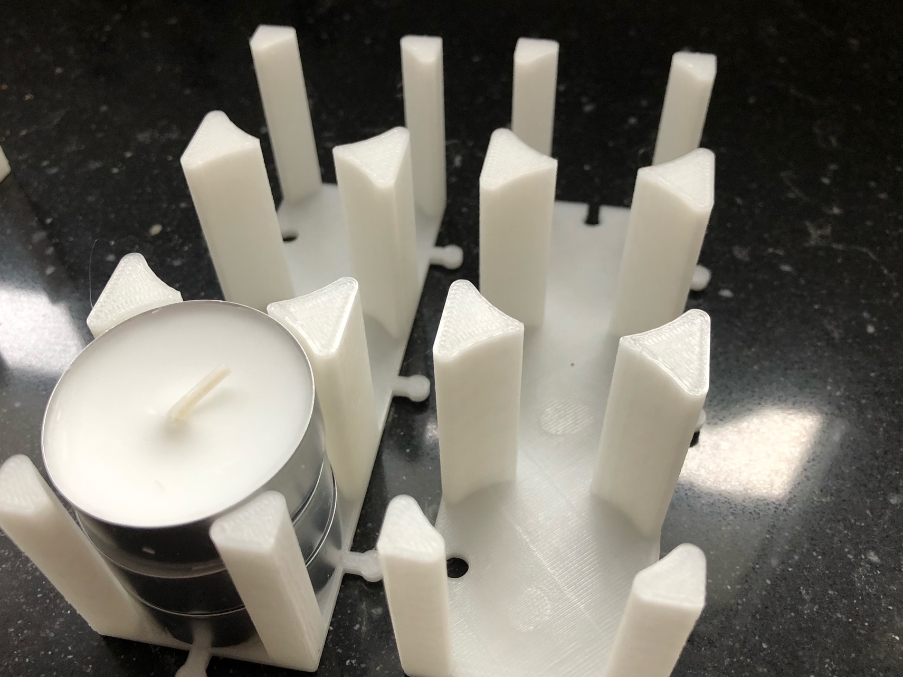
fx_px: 861
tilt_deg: -49.6
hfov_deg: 55.4
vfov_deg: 42.9
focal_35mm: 33
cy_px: 350
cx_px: 442
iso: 50
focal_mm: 4
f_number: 1.8
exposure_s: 1/15
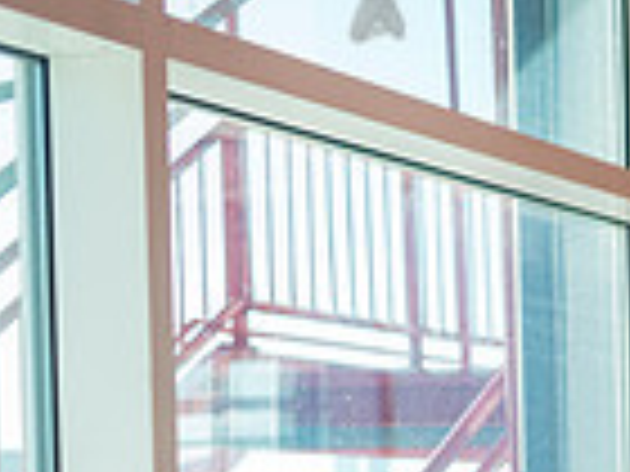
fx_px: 2530
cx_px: 1246
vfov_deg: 10.4
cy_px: 614
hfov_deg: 12.5
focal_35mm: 139
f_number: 3.5
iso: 400
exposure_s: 1/400
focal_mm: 35
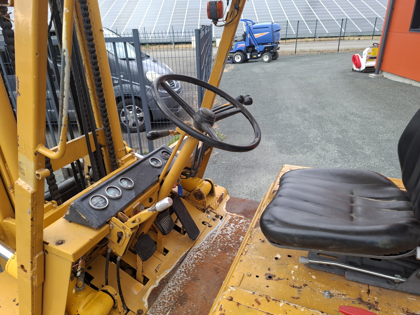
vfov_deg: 58.9
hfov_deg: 73.9
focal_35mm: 23
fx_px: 279
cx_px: 210
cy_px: 158
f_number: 1.8
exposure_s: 1/205
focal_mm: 5.54
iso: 50
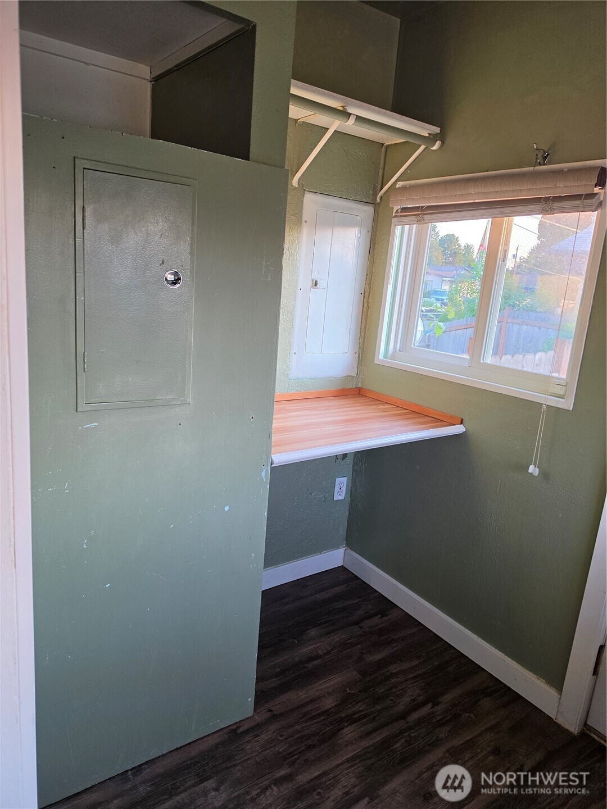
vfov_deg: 73.9
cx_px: 304
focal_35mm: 23
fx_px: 538
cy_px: 404
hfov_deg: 58.9
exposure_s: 1/180
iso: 125
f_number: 1.4
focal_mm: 6.5
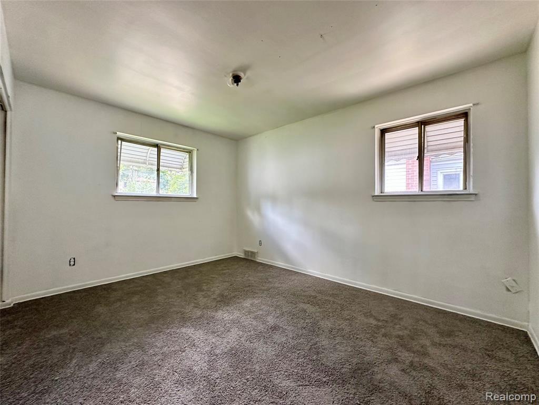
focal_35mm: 14
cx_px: 270
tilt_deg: +0.0
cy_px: 202
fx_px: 218
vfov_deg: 85.7
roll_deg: -0.5
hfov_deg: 102.1
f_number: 2.2
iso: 250
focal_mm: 2.22
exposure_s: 1/99
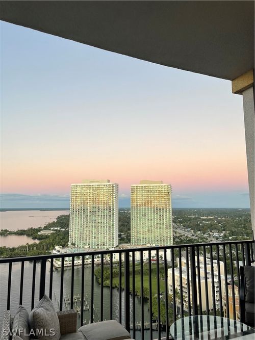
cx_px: 128
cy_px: 170
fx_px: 255
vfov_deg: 67.3
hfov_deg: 53.0
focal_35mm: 26
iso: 80
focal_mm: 5.1
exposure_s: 1/120
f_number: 1.6
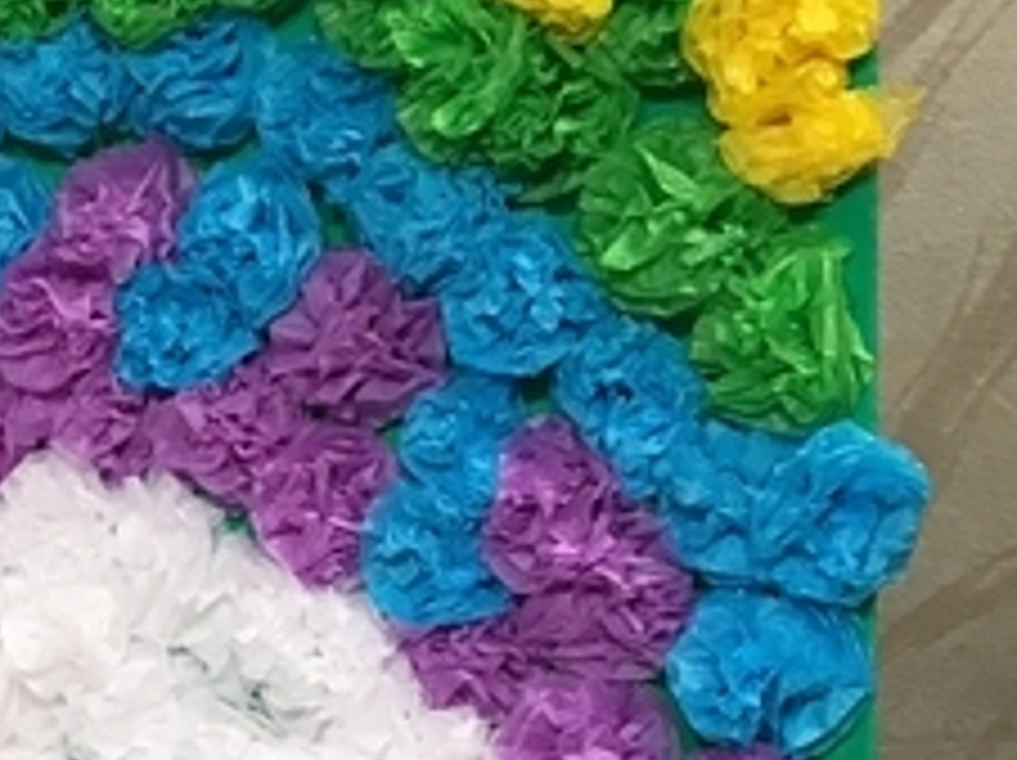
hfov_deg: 12.1
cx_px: -657
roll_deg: +1.3
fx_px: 4520
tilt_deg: -8.4
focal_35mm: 154
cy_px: 1210
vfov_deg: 9.3
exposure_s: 1/30
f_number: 2.2
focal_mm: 4.15
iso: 32
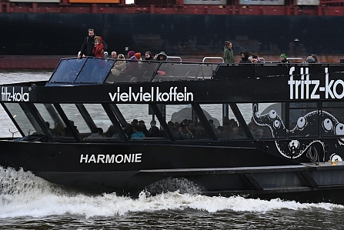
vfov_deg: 10.9
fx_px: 1205
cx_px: 282
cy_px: 41
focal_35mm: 126
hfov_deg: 16.1
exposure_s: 1/100
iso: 100
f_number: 5.6
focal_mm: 55
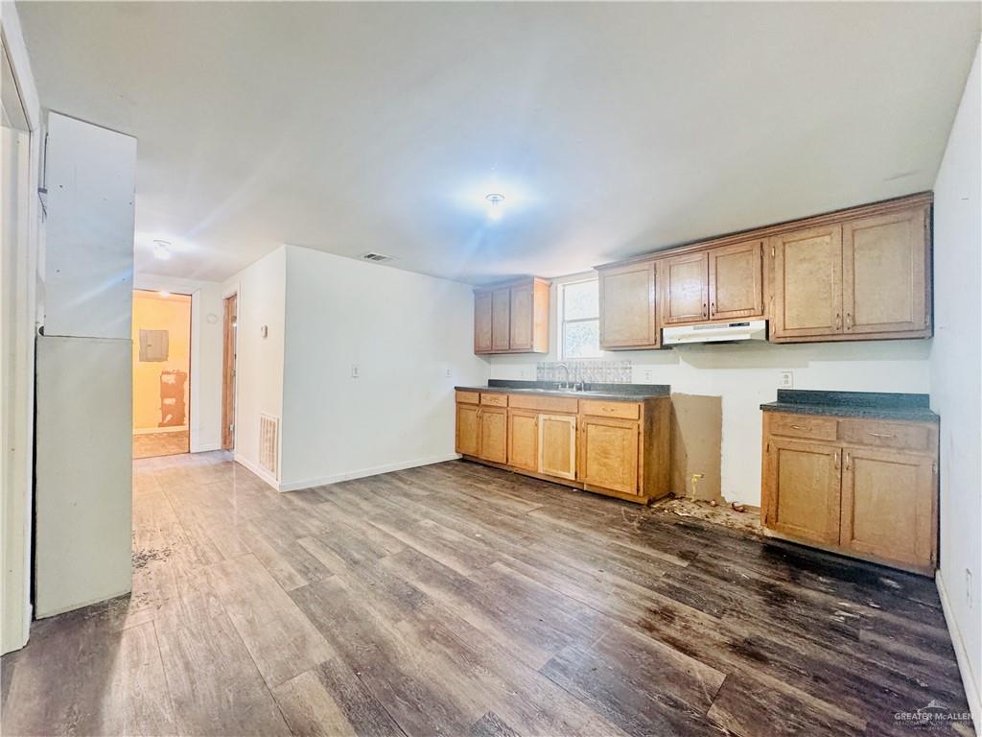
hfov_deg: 102.1
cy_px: 368
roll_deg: -0.8
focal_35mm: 14
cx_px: 491
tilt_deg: -0.3
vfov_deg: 85.7
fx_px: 397
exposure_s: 1/60
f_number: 2.2
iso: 320
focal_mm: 2.22
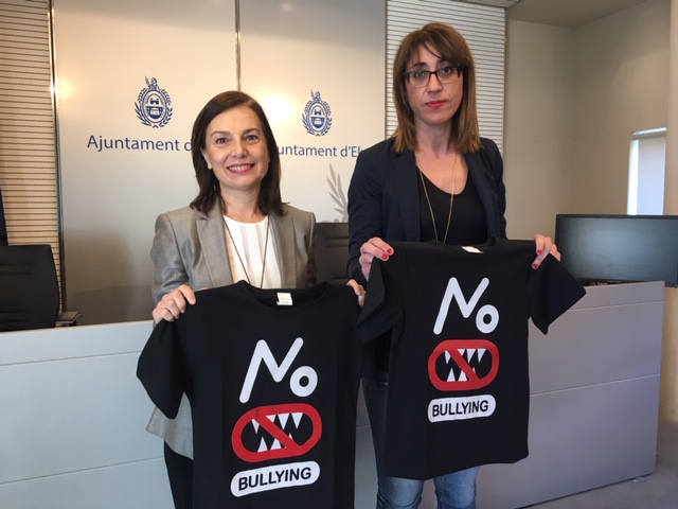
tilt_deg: -2.9
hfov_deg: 61.7
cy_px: 254
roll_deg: +0.1
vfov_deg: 48.2
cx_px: 339
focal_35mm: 29
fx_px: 568
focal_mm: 4.15
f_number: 2.2
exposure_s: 1/33
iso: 50
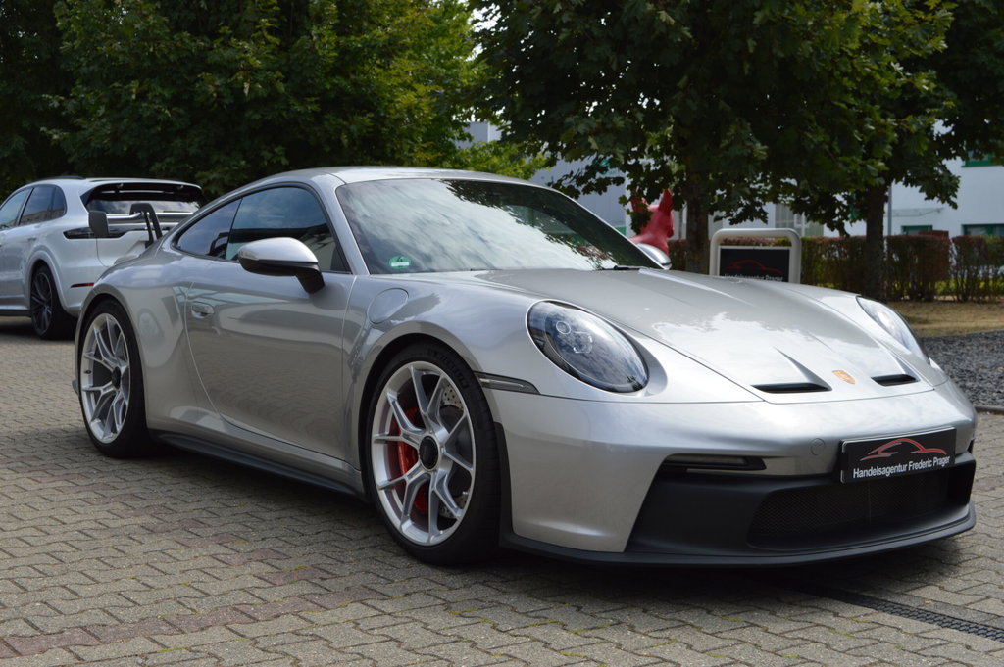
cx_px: 502
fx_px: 1338
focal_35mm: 48
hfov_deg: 41.1
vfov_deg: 28.0
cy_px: 334
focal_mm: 32
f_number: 8
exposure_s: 1/250
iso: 100
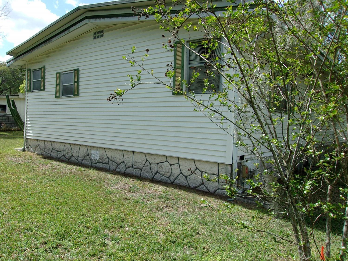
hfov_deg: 61.6
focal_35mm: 29
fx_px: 291
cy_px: 129
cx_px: 163
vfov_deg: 48.2
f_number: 10.4
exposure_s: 1/80
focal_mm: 4.9
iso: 80
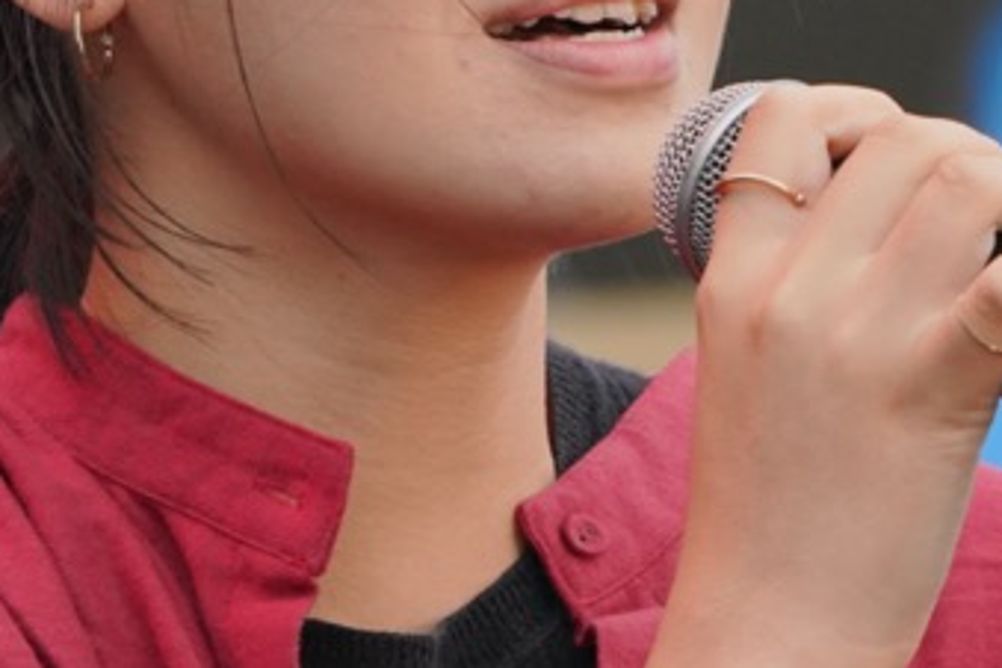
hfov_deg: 1.4
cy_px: -30
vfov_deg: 0.9
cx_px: 1236
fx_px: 42081
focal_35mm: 1512
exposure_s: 1/1000
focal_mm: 400
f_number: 7.1
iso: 2000
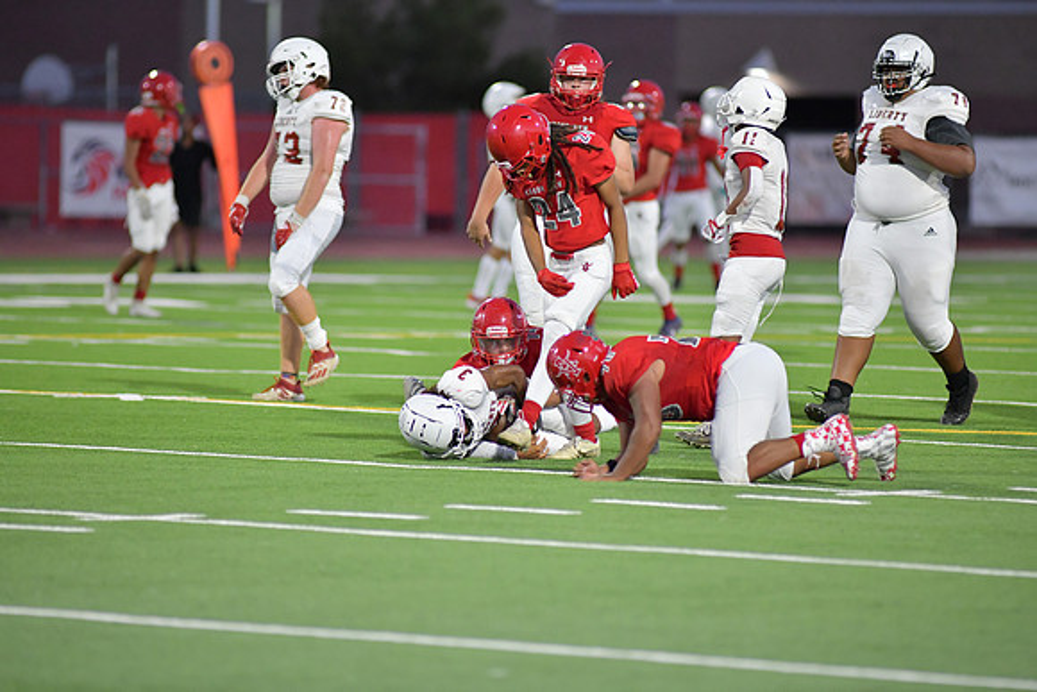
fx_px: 8643
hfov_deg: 6.9
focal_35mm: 300
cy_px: 346
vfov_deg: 4.6
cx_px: 518
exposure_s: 1/1250
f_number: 3.5
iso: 5000
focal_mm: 300
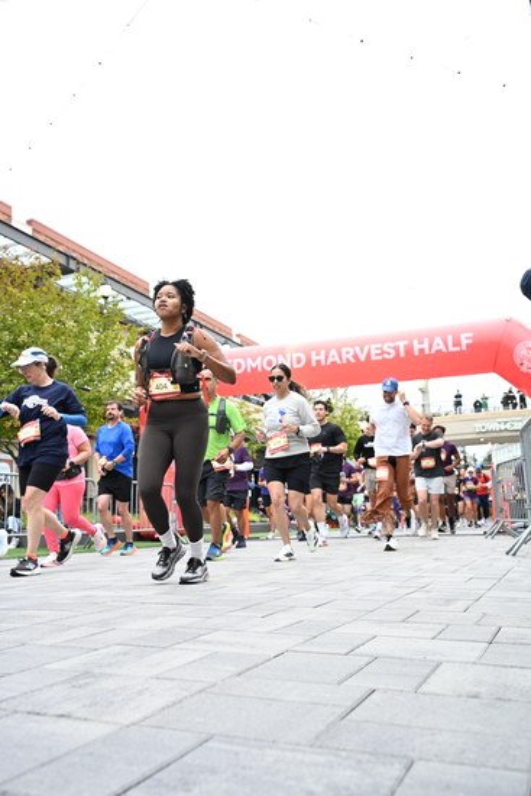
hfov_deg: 42.3
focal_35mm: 31
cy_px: 398
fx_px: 685
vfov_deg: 60.3
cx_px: 266
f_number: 4
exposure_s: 1/640
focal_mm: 31
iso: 2000
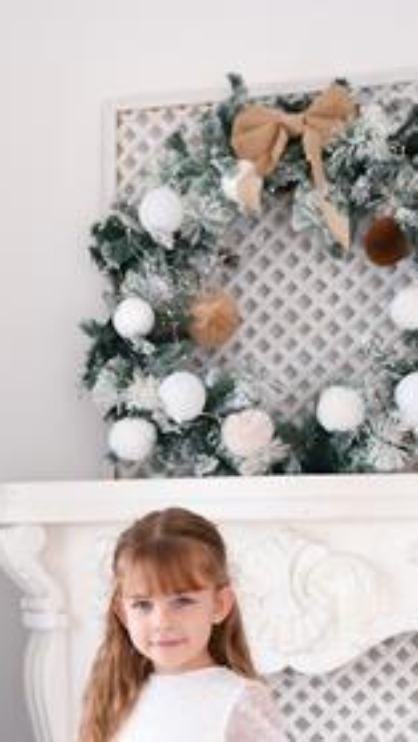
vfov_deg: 26.3
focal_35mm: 77
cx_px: 83
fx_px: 1517
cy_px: 711
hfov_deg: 15.6
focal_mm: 35
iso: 100
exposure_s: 1/250
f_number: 2
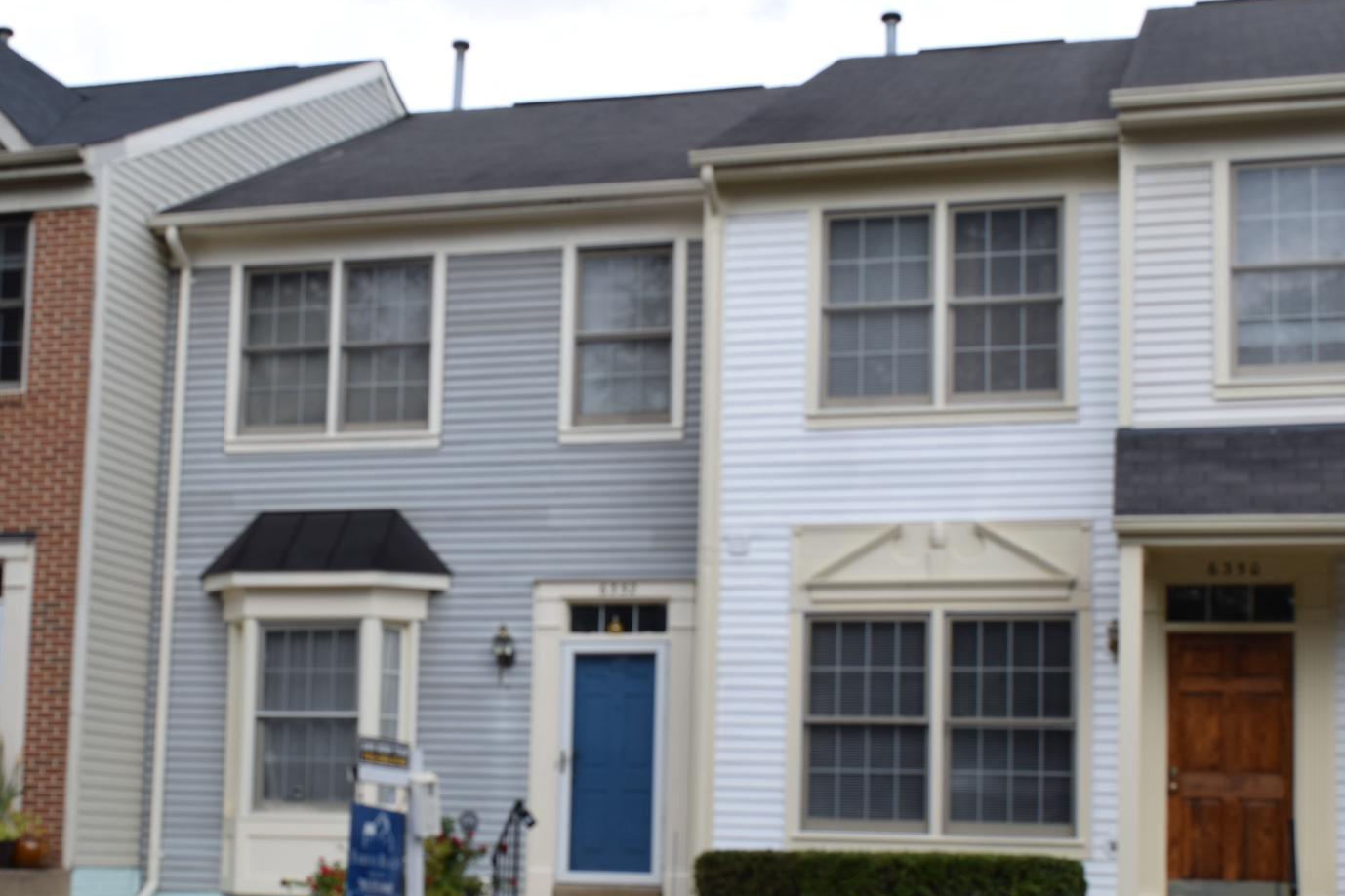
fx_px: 2082
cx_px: 593
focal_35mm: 56
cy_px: 647
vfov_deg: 24.1
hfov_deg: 35.8
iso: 200
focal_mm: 25
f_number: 8
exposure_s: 1/250
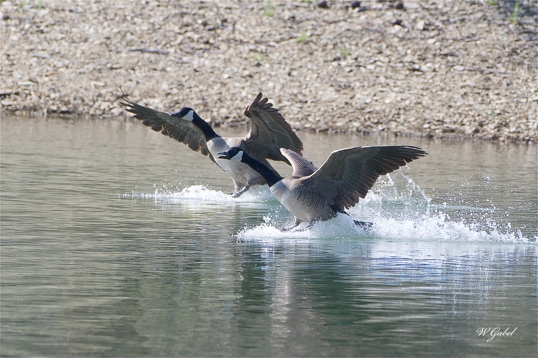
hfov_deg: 2.8
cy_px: 179
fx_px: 11203
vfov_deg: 1.8
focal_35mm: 750
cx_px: 269
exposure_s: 1/2000
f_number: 7.1
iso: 1600
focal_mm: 500
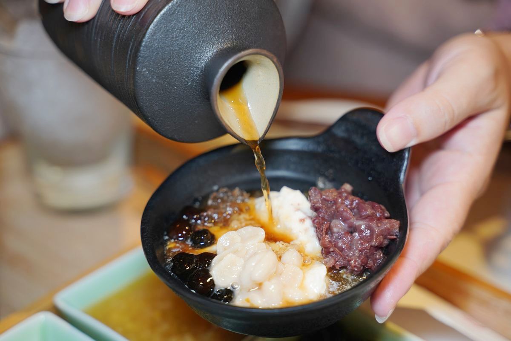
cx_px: 256
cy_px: 170
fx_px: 1065
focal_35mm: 75
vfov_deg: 18.2
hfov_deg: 27.0
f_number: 4
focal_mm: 75
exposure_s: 1/80
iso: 640
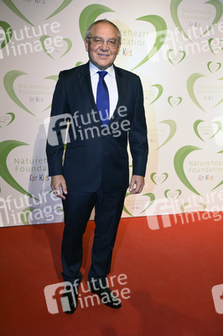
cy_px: 168
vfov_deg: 50.7
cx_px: 112
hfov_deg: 35.0
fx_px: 354
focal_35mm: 38
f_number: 6.3
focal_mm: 38
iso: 2000
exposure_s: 1/125
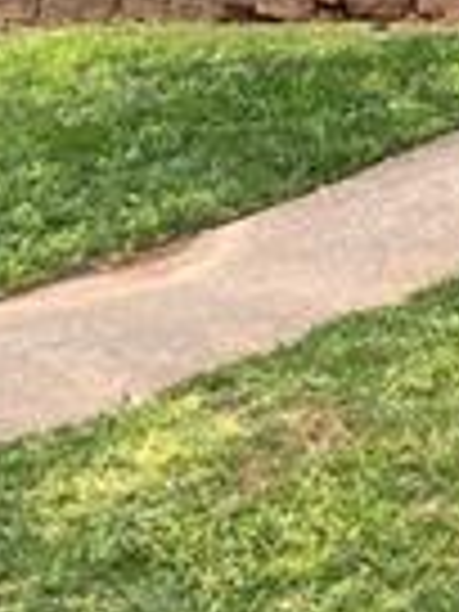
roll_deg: -0.8
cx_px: 1102
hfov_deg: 9.1
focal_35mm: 147
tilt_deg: +3.3
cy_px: -774
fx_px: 2599
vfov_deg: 11.5
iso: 32
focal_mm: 4.25
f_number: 1.8
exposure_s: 1/565
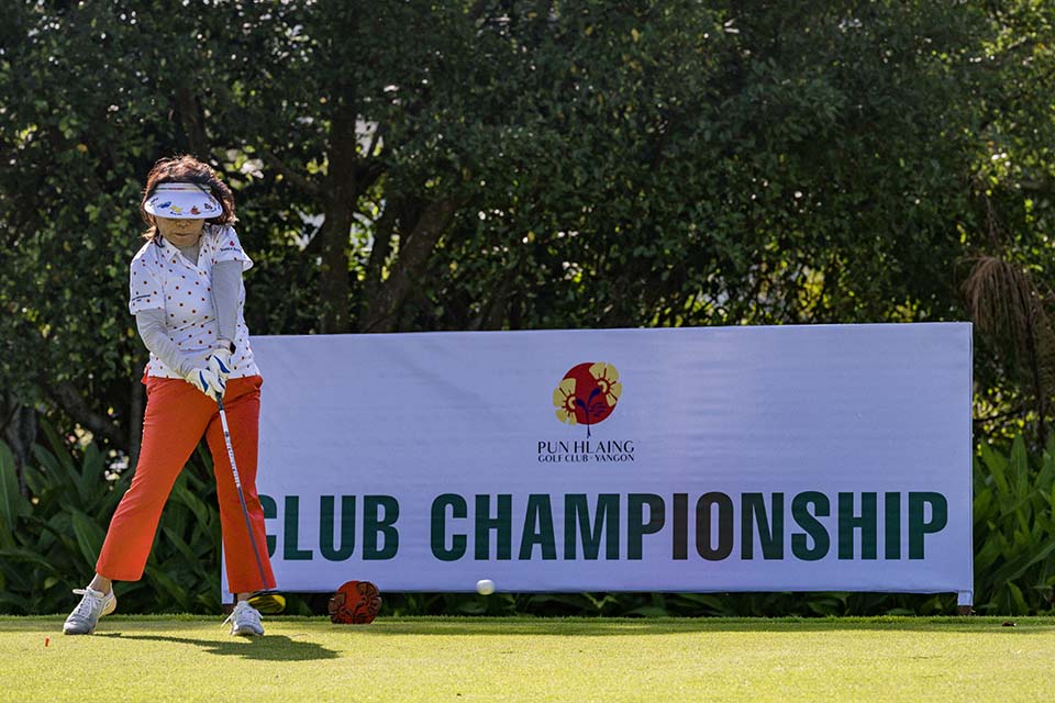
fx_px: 3223
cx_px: 528
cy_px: 352
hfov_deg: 18.6
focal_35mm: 110
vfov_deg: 12.5
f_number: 5
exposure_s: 1/2000
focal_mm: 110
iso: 1000
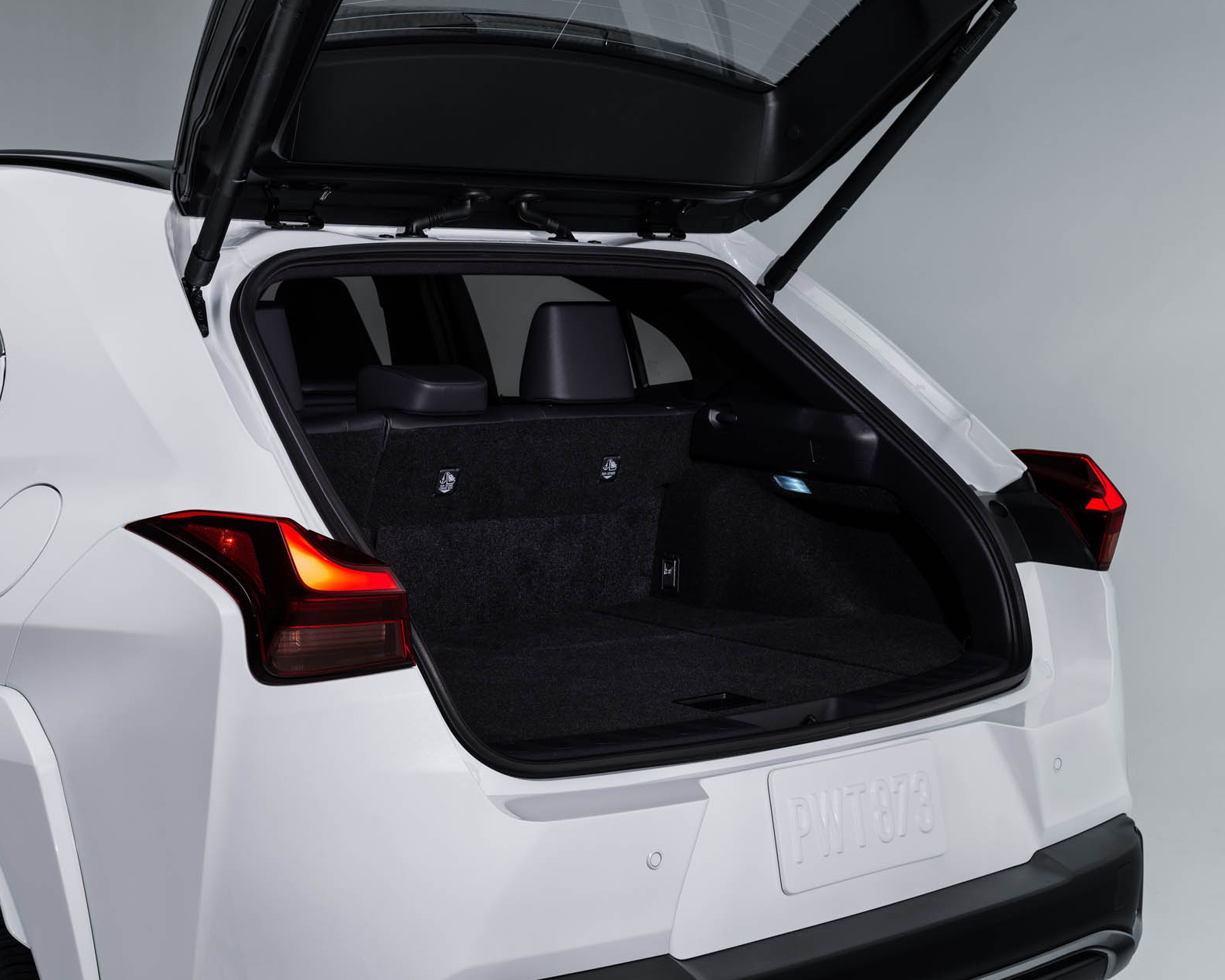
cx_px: 646
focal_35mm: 55
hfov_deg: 34.1
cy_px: 489
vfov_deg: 27.6
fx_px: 1994
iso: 100
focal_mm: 48
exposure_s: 1/5
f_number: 9
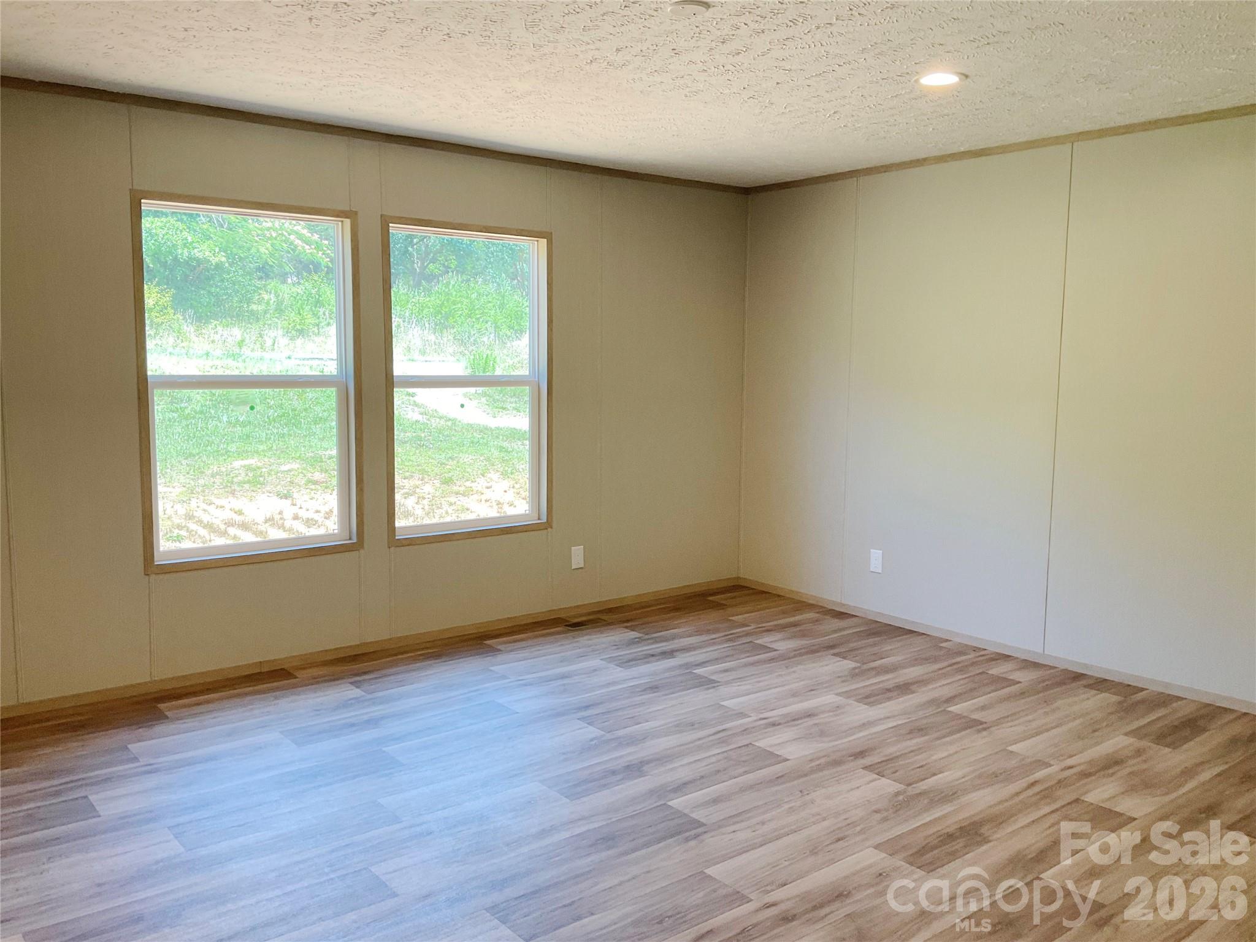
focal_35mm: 29
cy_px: 471
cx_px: 628
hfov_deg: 61.7
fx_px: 1052
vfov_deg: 48.2
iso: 64
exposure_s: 1/120
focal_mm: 3
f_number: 1.8
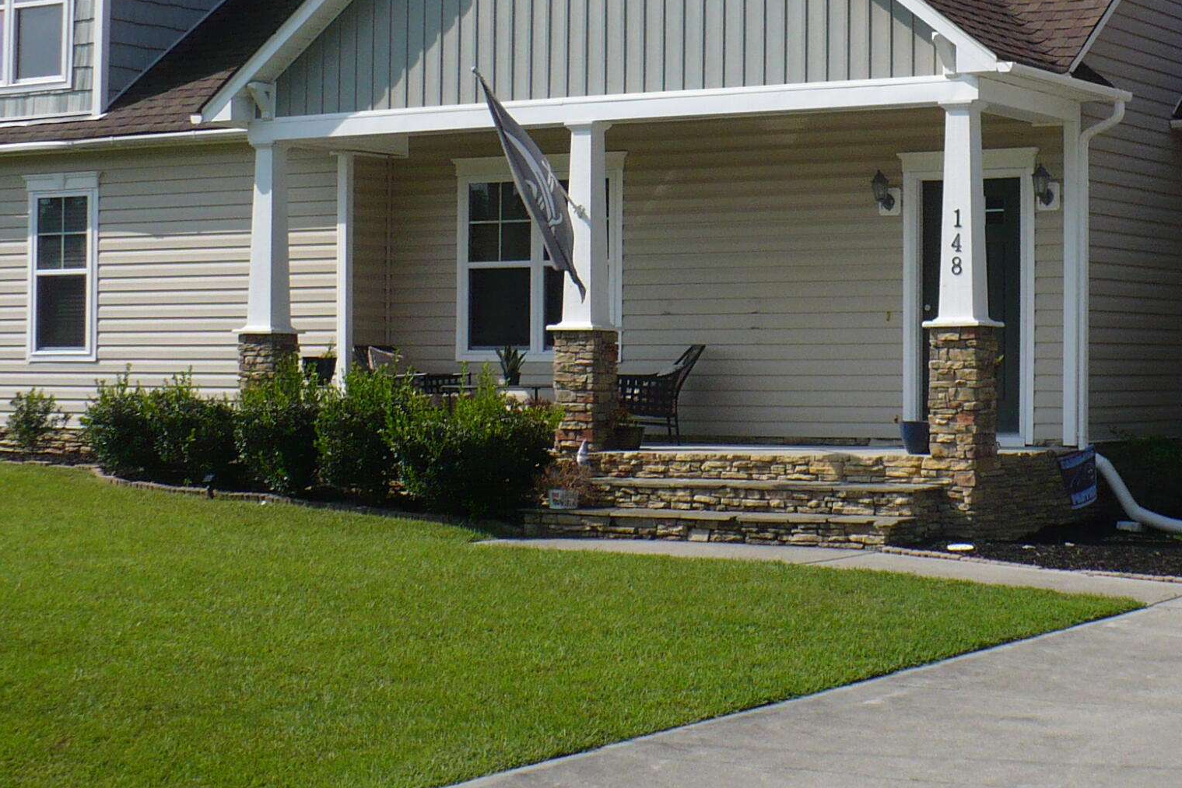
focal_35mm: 76
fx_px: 2495
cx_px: 893
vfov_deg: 17.9
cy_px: 282
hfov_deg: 26.3
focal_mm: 6.1
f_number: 8
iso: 100
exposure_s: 1/250
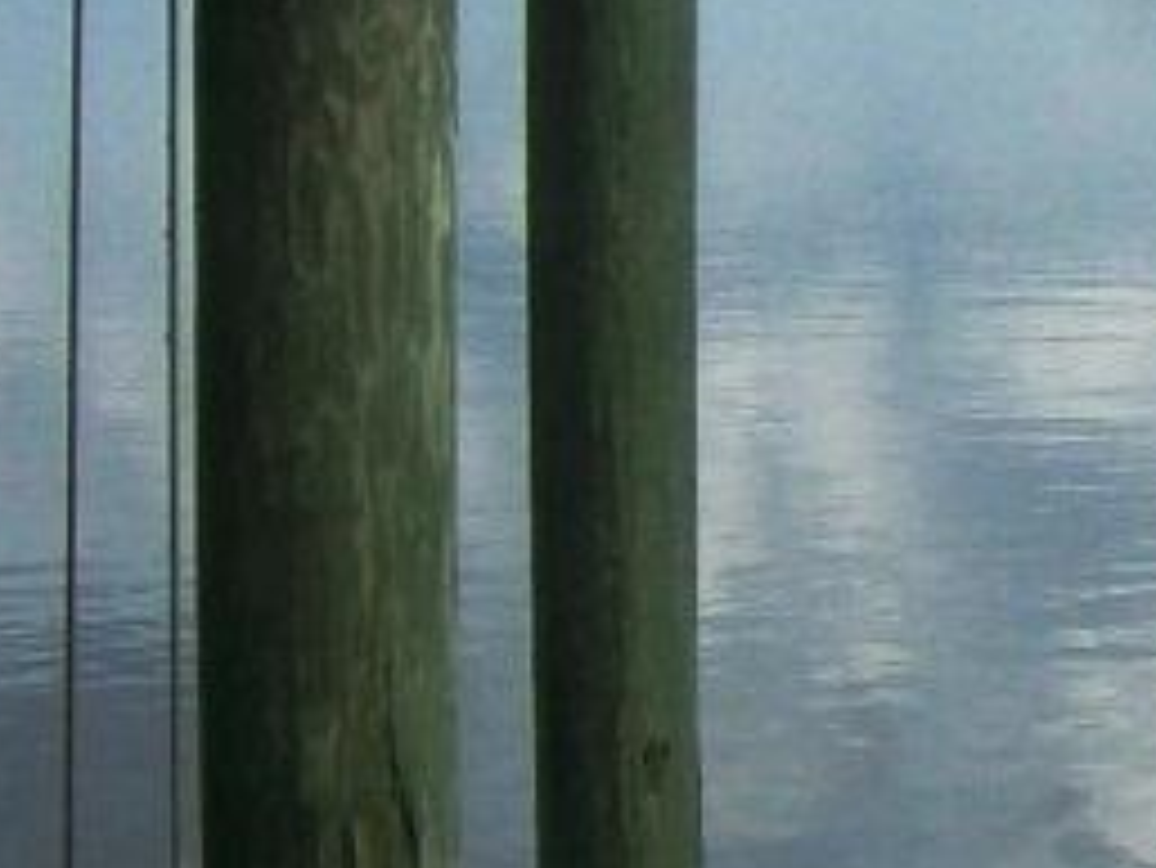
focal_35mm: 179
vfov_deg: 8.3
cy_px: 117
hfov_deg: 10.4
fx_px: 5980
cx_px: 2087
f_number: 4.8
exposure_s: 1/898
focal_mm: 6
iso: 80
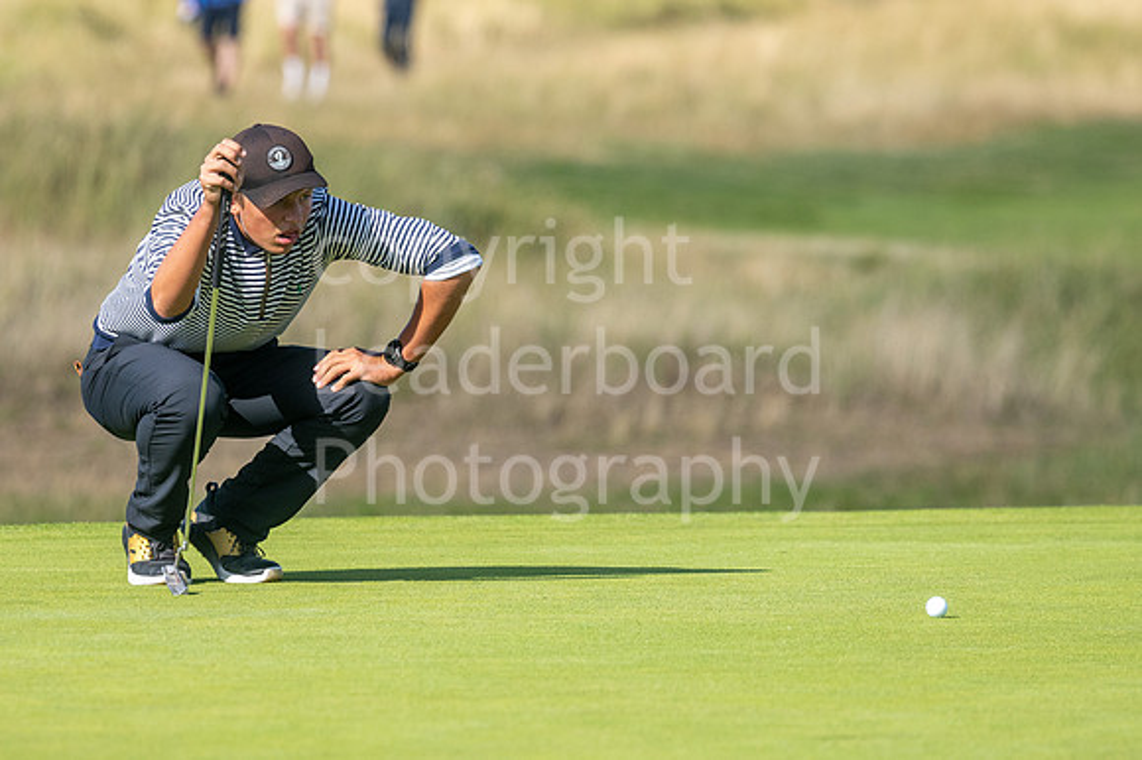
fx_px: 16239
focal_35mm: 512
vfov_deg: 2.7
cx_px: 496
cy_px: 382
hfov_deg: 4.0
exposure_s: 1/1600
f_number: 5
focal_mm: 300
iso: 200
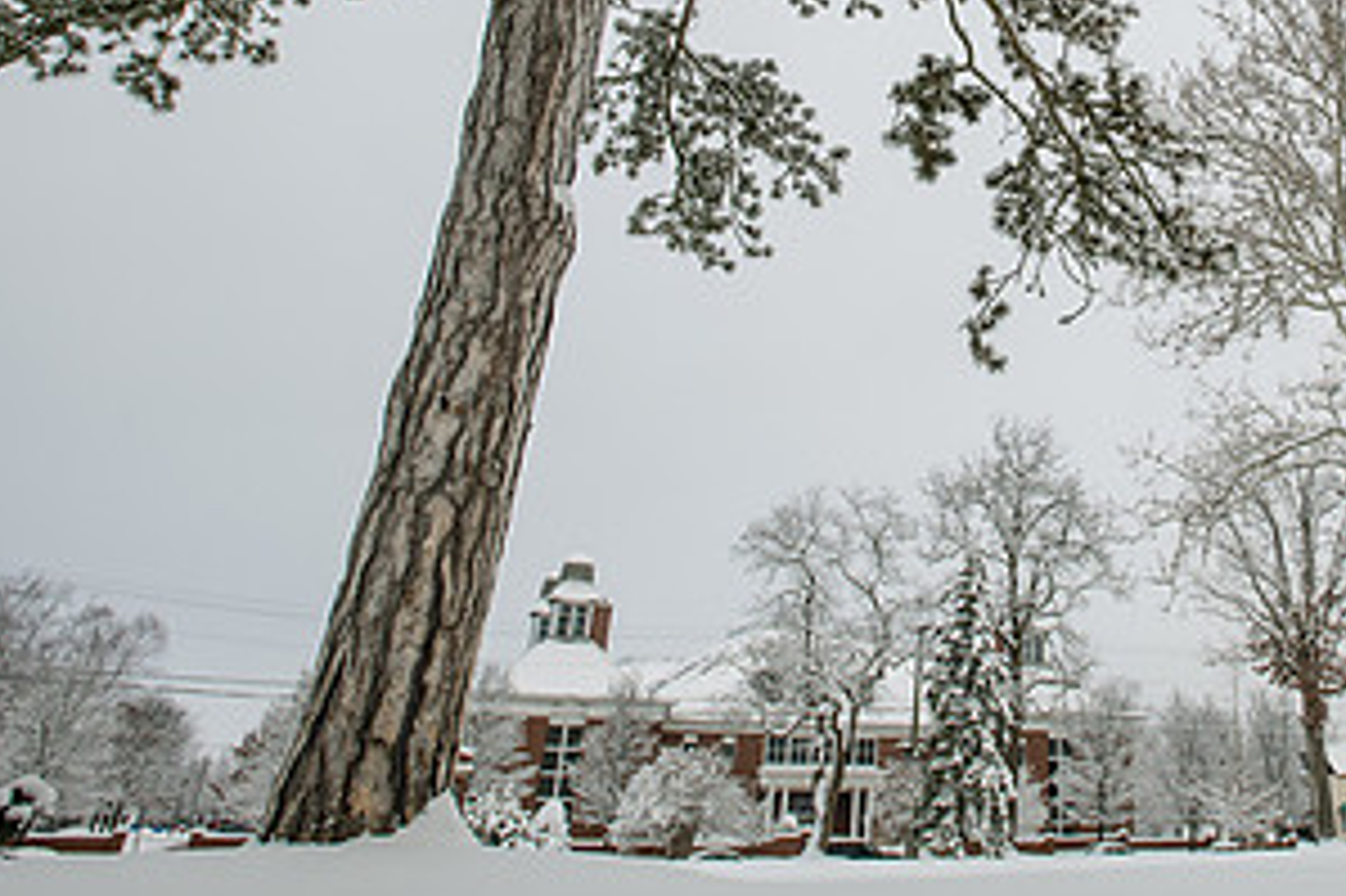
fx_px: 1233
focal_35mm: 33
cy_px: 61
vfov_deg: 36.9
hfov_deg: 54.3
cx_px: 1026
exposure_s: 1/400
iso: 200
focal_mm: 17
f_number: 5
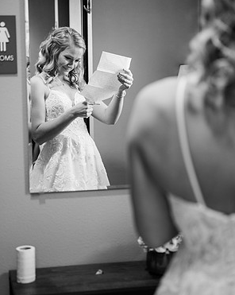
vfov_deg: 25.7
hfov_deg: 20.7
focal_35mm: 74
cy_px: 142
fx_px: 644
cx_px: 118
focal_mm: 65
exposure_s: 1/125
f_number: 2.8
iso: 500
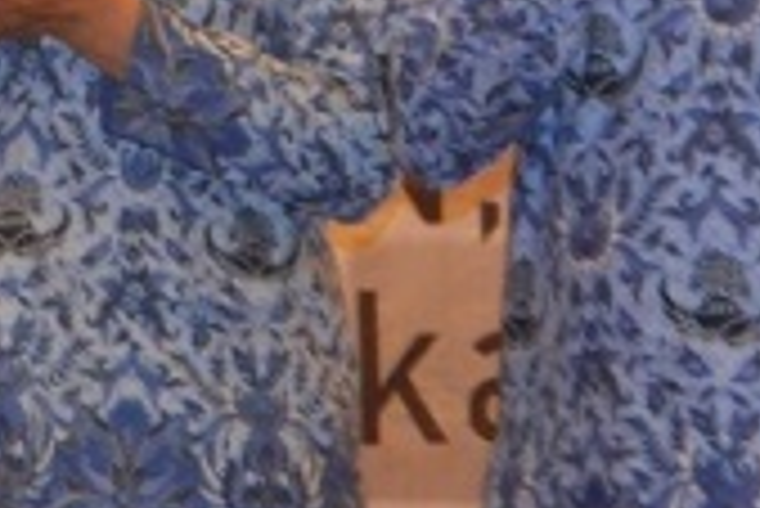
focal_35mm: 313
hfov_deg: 6.5
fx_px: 6613
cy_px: -256
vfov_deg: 4.4
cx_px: -508
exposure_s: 1/60
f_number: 5.3
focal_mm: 44
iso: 3200
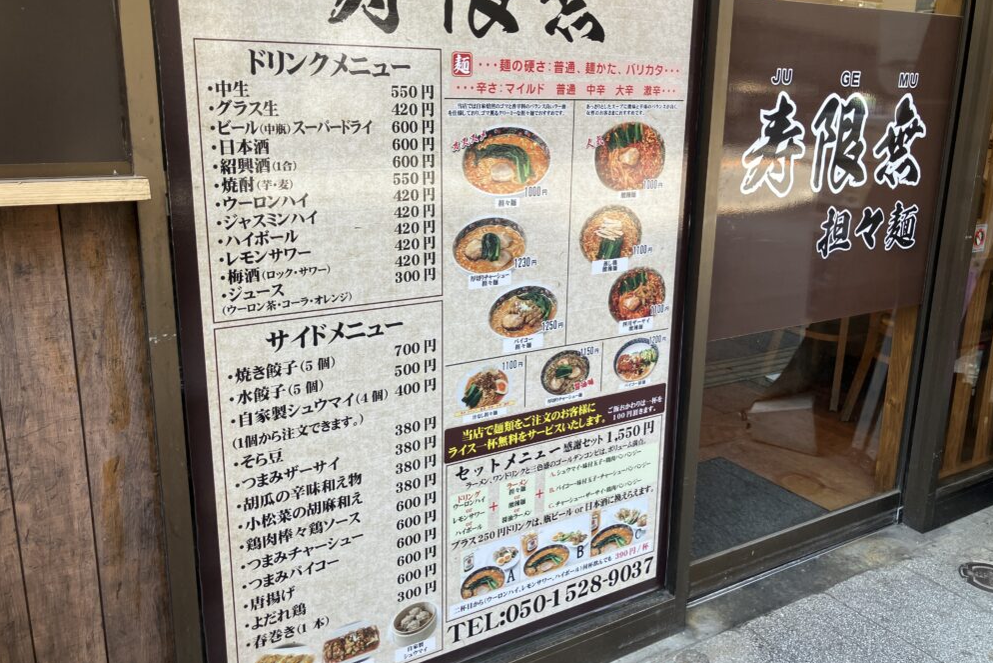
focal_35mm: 30
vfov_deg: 43.6
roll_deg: +1.0
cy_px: 309
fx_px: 828
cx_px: 508
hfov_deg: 61.9
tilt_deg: -13.1
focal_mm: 3.99
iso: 40
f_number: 1.8
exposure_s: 1/100
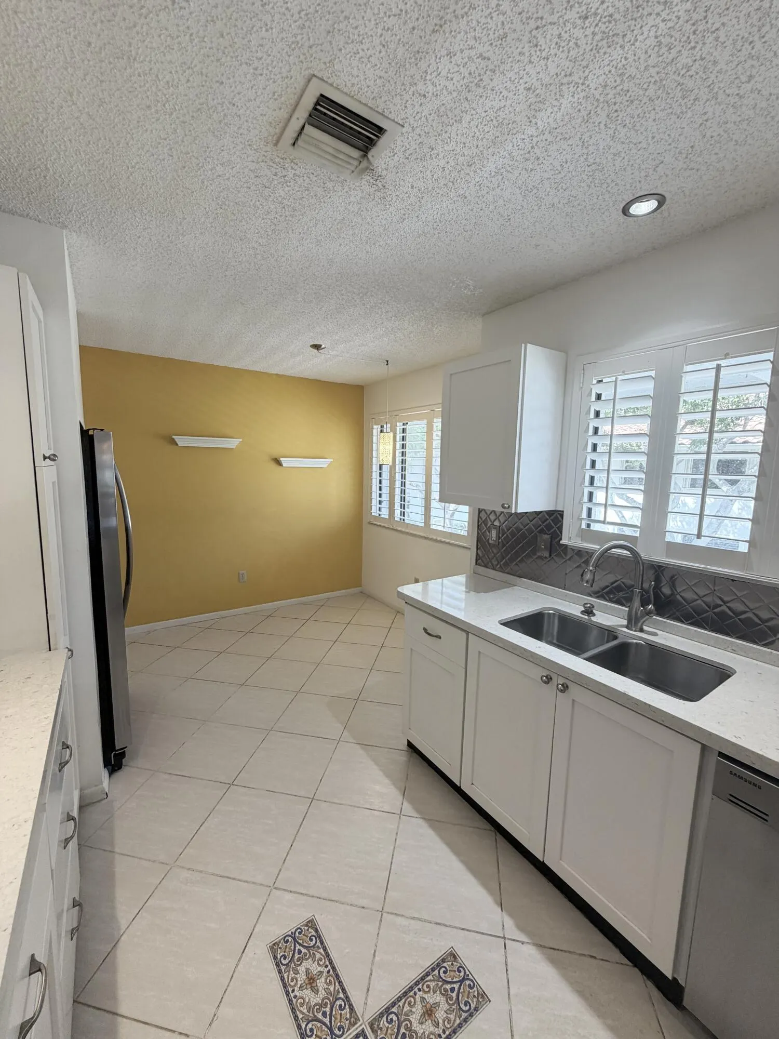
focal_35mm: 14
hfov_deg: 85.7
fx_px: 420
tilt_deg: -6.3
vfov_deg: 102.1
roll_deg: -1.9
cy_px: 520
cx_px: 390
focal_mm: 2.22
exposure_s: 1/120
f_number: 2.2
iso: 125
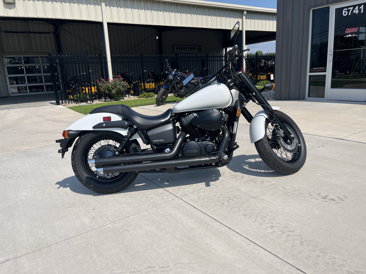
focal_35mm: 26
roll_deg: +3.1
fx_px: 275
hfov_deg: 67.3
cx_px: 183
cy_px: 137
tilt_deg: -12.9
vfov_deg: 53.1
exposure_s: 1/5076
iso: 50
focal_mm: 5.1
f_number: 1.6
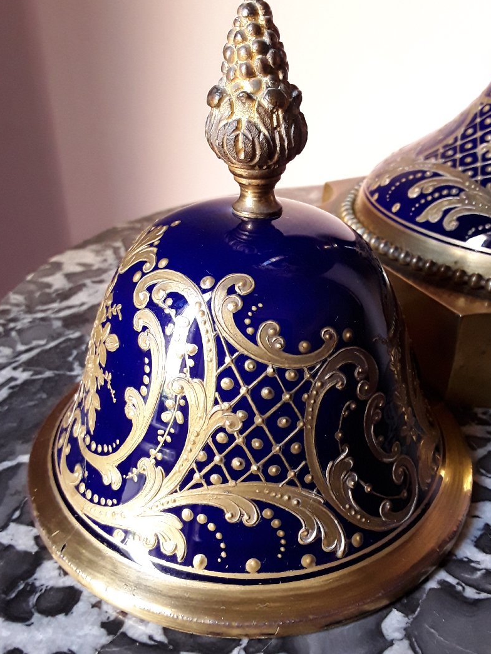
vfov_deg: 58.3
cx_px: 270
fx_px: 586
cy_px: 339
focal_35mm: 31
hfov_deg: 45.4
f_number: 1.9
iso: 200
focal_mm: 2.91
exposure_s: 1/17
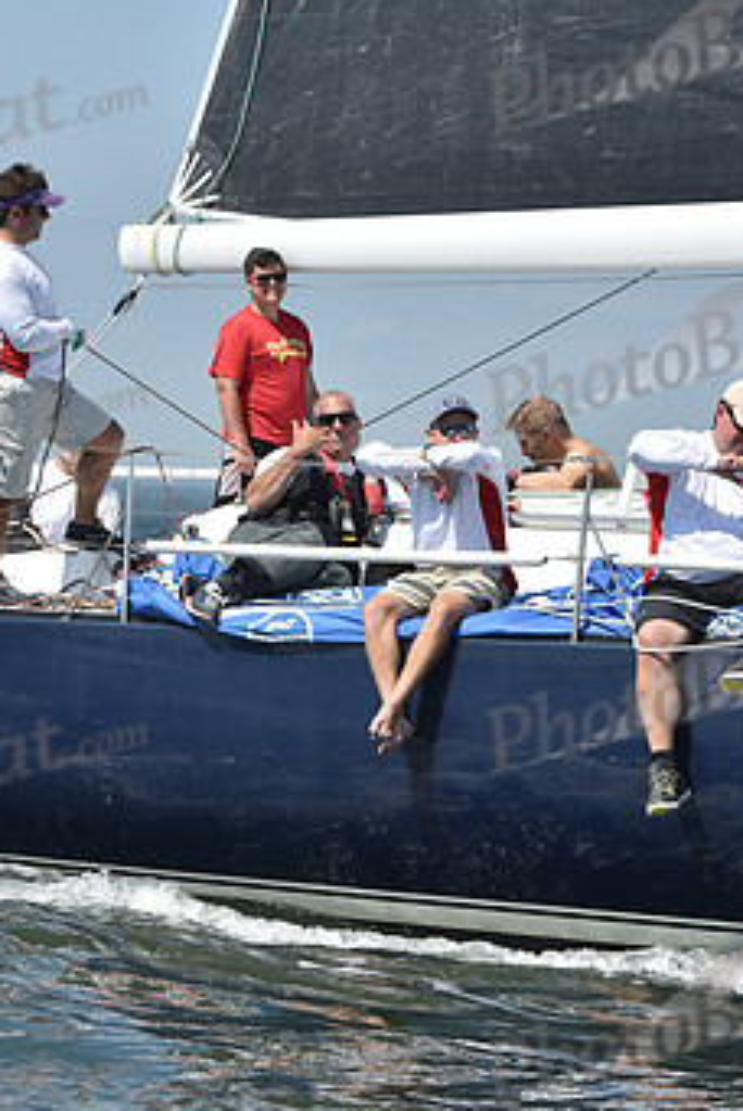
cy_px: 565
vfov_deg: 11.0
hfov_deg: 7.4
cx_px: 319
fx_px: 5777
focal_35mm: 187
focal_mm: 110
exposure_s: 1/1250
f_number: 8
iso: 250
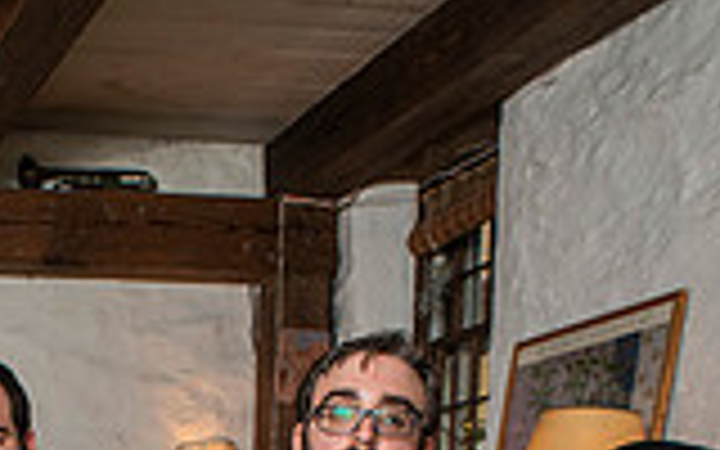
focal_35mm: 74
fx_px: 1452
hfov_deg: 24.7
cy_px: 862
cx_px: -184
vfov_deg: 14.9
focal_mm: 20
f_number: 4
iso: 640
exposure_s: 1/80
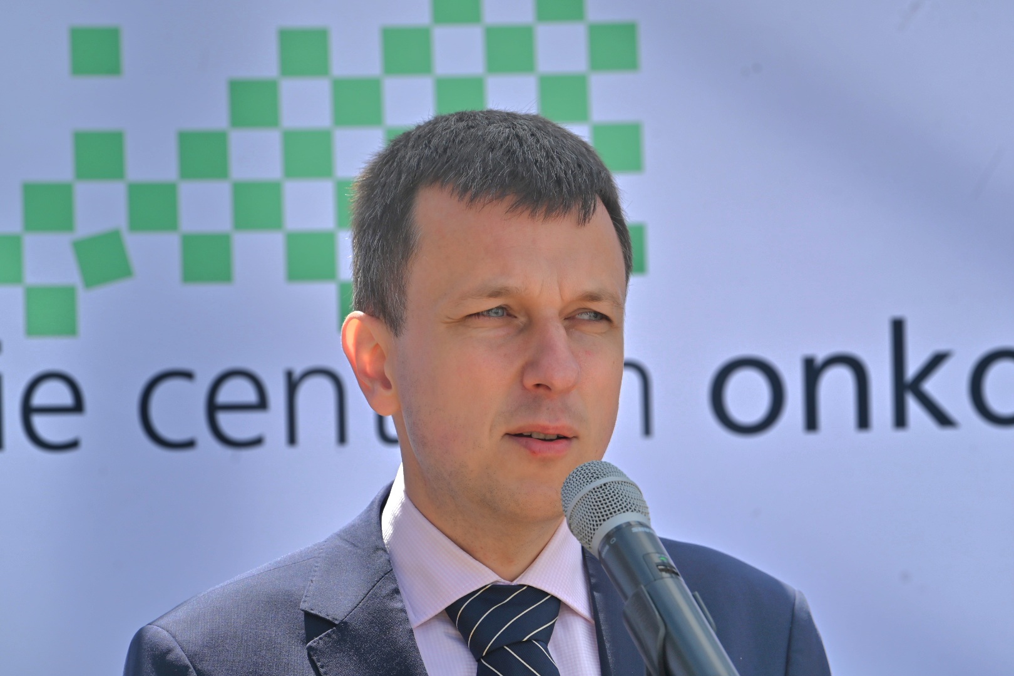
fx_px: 5070
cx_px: 507
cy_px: 338
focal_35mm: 180
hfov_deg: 11.4
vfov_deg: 7.6
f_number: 7.1
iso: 100
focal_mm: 180
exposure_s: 1/400
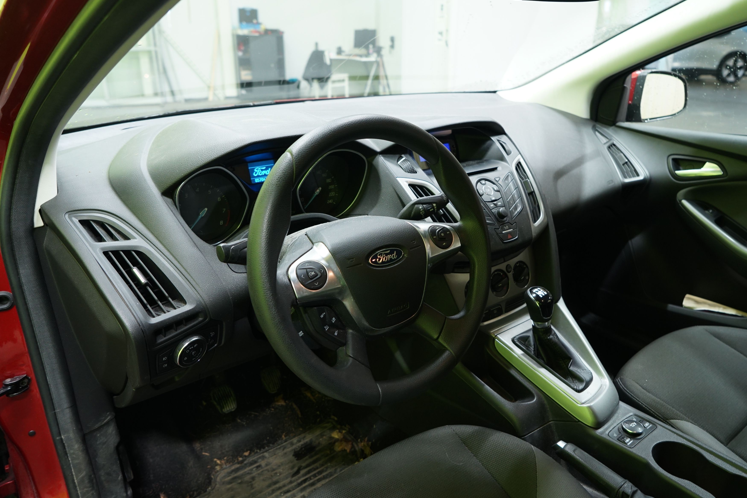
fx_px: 560
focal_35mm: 27
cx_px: 396
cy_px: 249
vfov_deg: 47.9
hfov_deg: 67.3
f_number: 4.5
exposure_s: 1/20
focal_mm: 24
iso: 800
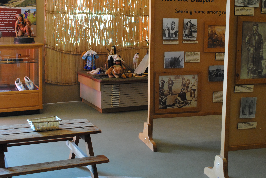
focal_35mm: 55
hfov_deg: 36.2
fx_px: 407
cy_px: 57
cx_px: 130
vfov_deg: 24.6
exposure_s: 1/50
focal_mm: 24
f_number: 5
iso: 800
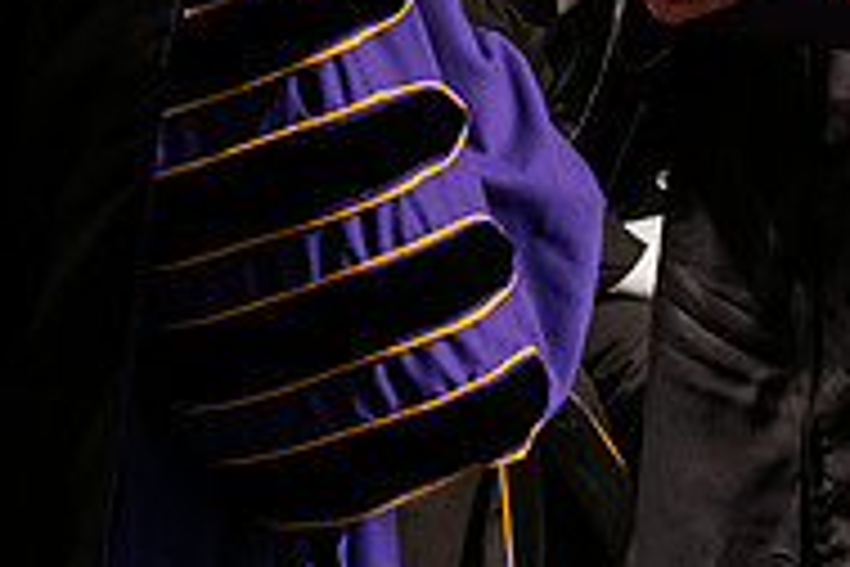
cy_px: -205
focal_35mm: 190
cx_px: 432
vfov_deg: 7.1
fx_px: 4486
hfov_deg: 10.8
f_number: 6.3
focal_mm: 62
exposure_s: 1/200
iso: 1600
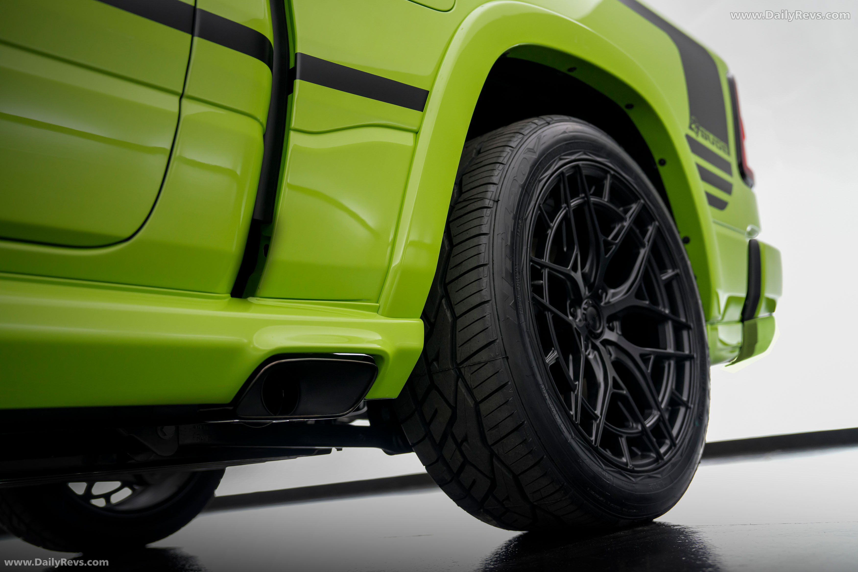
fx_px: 882
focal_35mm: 37
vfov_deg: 35.9
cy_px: 286
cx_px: 429
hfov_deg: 51.9
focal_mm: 37
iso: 1000
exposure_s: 1/20
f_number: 2.8
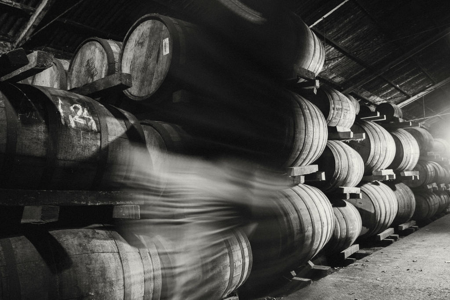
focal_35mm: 30
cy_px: 150
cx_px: 241
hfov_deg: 61.7
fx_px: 376
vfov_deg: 43.5
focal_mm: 28
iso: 250
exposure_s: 1/5
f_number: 5.6
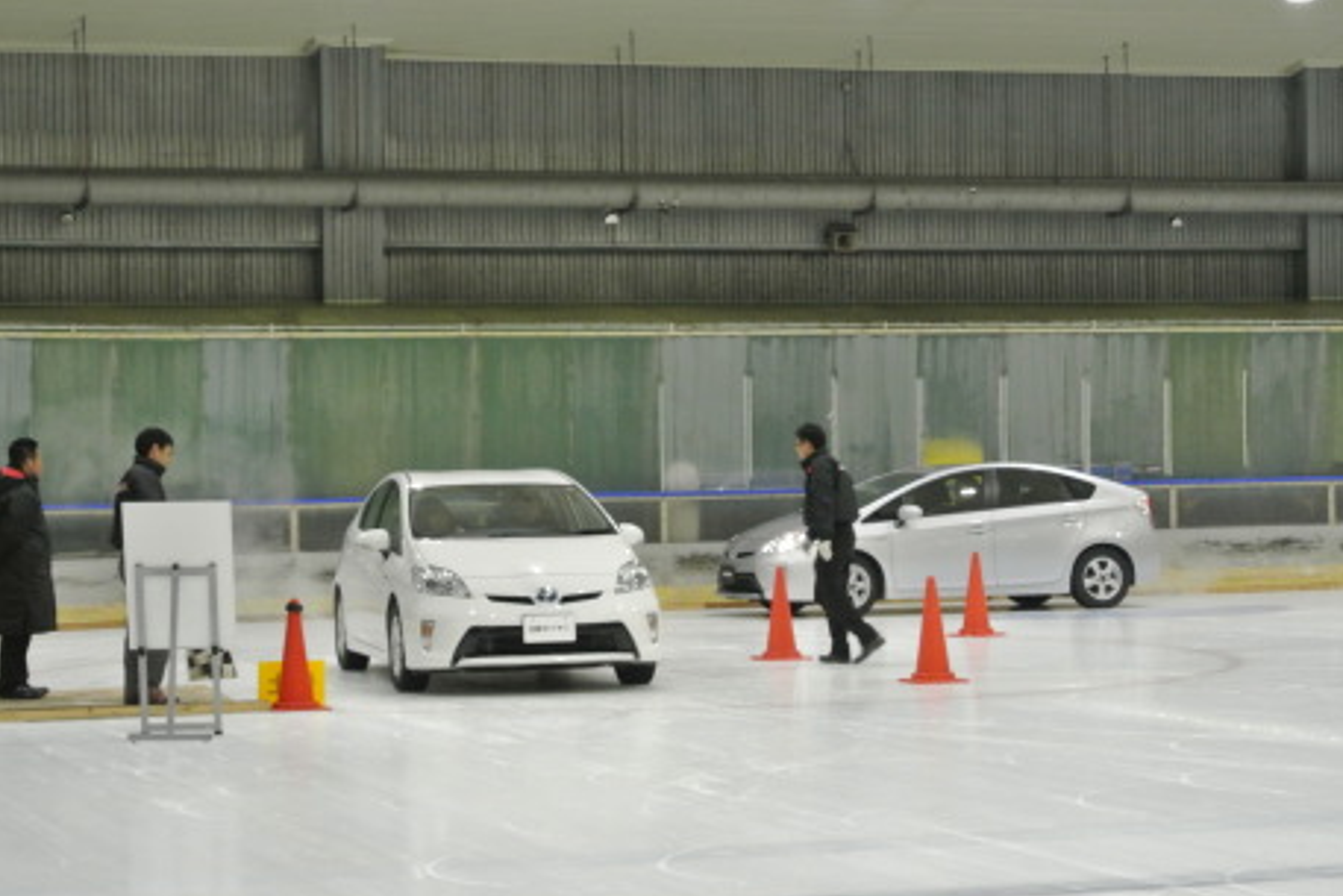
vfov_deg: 14.6
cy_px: 485
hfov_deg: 21.7
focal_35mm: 94
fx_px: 3508
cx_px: 585
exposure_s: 1/50
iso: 800
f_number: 5.6
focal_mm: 30
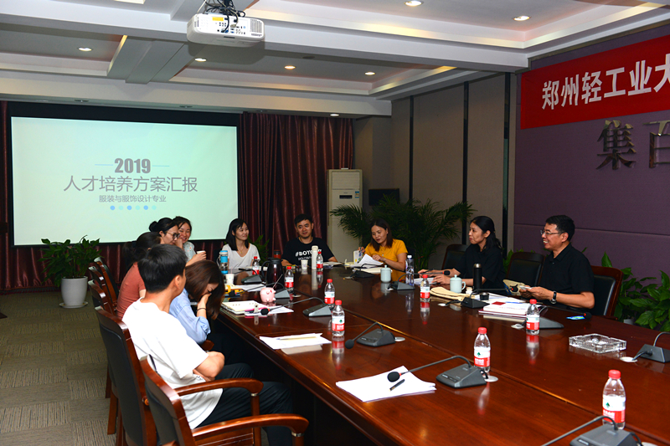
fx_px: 651
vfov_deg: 37.8
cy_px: 223
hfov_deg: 54.4
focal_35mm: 35
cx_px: 335
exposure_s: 1/250
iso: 800
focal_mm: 35
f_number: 5
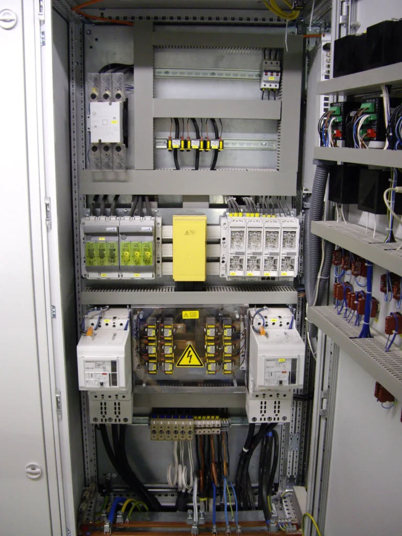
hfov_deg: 37.7
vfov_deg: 49.0
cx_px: 201
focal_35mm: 38
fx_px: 588
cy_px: 268
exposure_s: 1/25
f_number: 2.8
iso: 400
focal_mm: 7.9
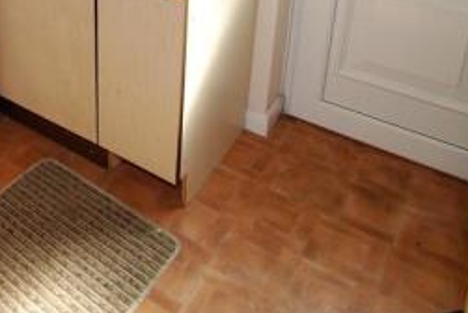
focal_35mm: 39
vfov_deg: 30.1
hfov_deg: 43.9
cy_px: -48
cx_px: 23
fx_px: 508
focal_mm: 10
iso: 200
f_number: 5
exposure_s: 1/100
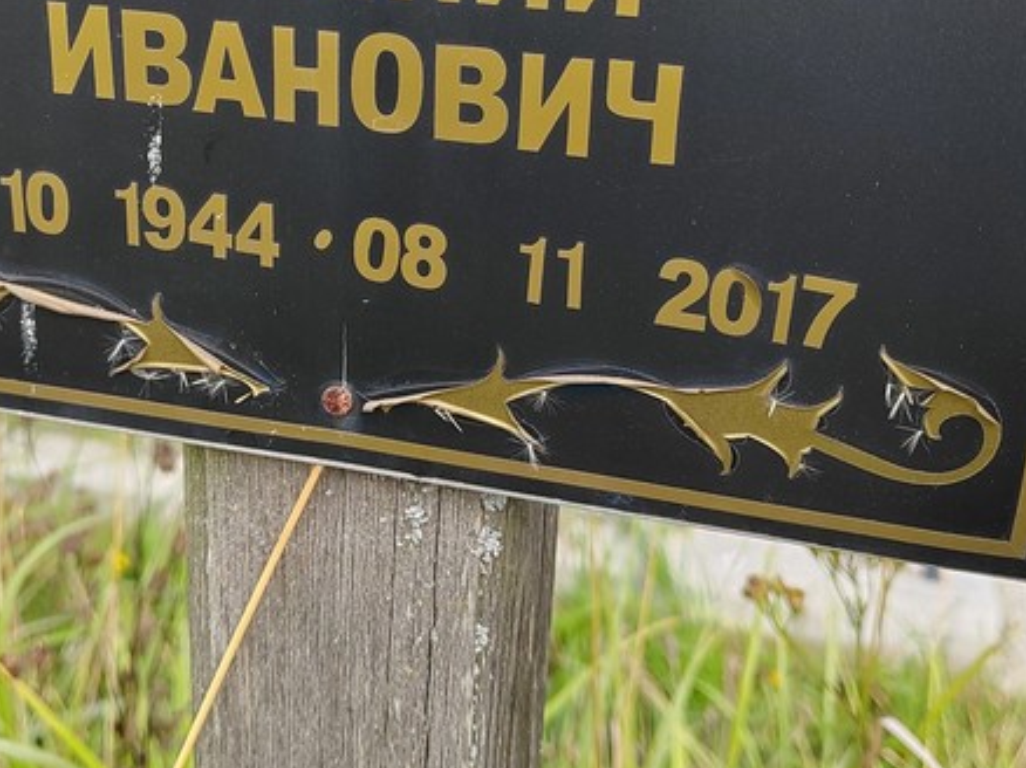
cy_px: 197
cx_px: 394
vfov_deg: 27.1
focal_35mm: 53
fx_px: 1570
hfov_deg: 36.0
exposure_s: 1/320
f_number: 1.9
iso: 100
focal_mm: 5.52
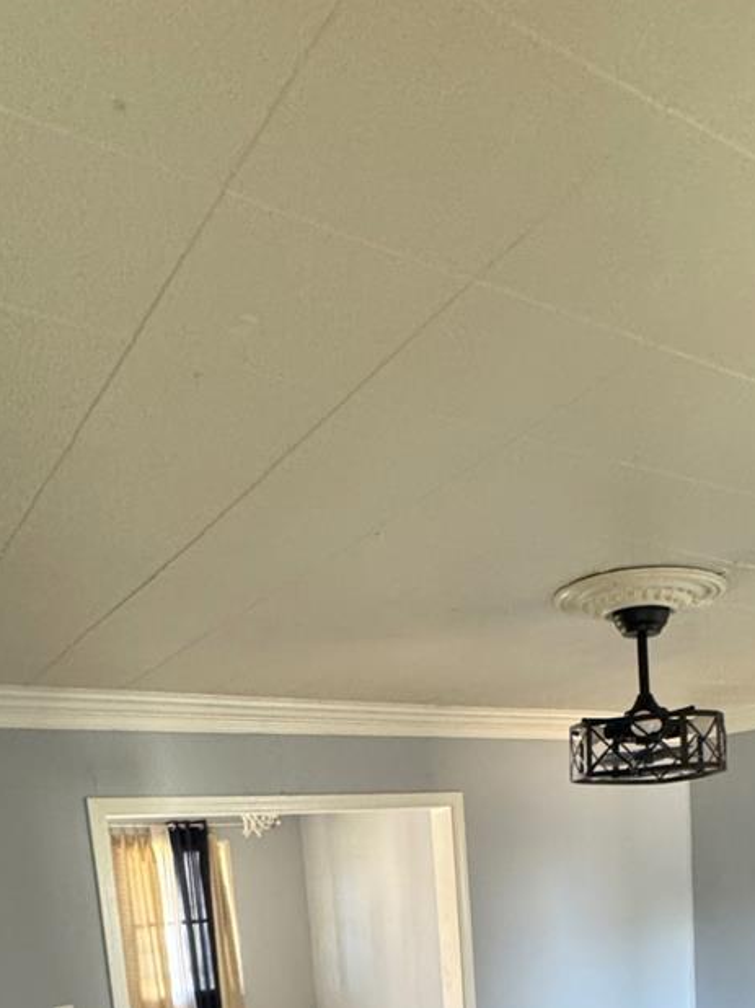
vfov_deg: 44.9
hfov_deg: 41.5
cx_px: 469
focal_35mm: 34
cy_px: 1028
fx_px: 989
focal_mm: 2.22
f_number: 2.2
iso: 500
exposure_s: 1/60
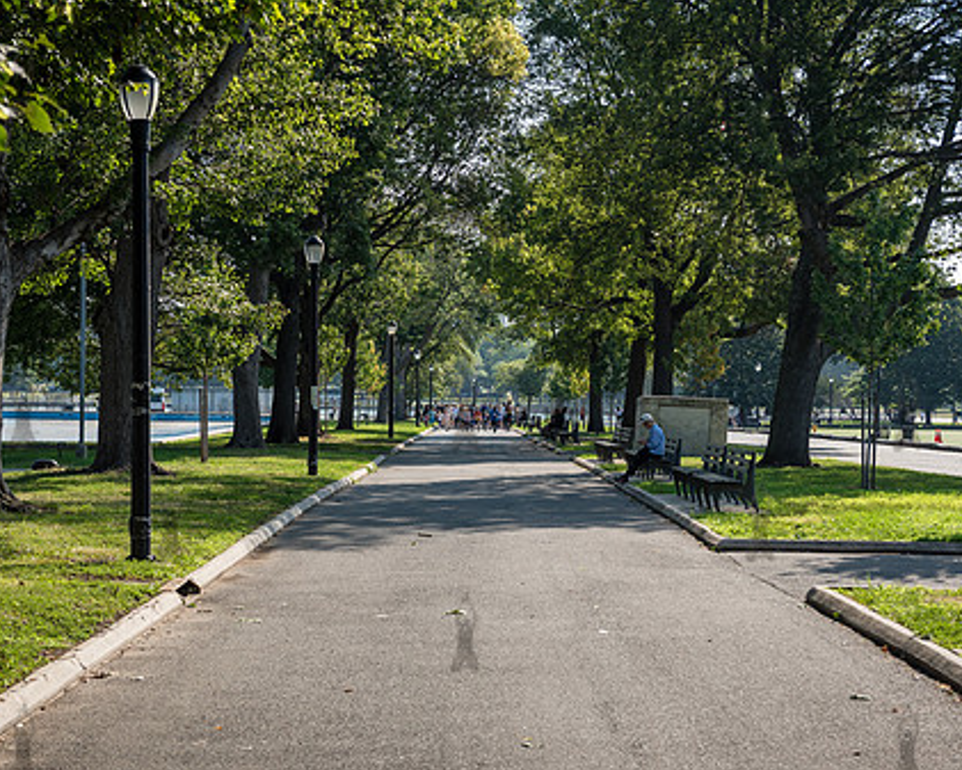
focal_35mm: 75
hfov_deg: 25.4
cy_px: 410
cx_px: 464
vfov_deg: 20.4
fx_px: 2136
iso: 250
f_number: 4.5
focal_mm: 58
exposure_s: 1/800
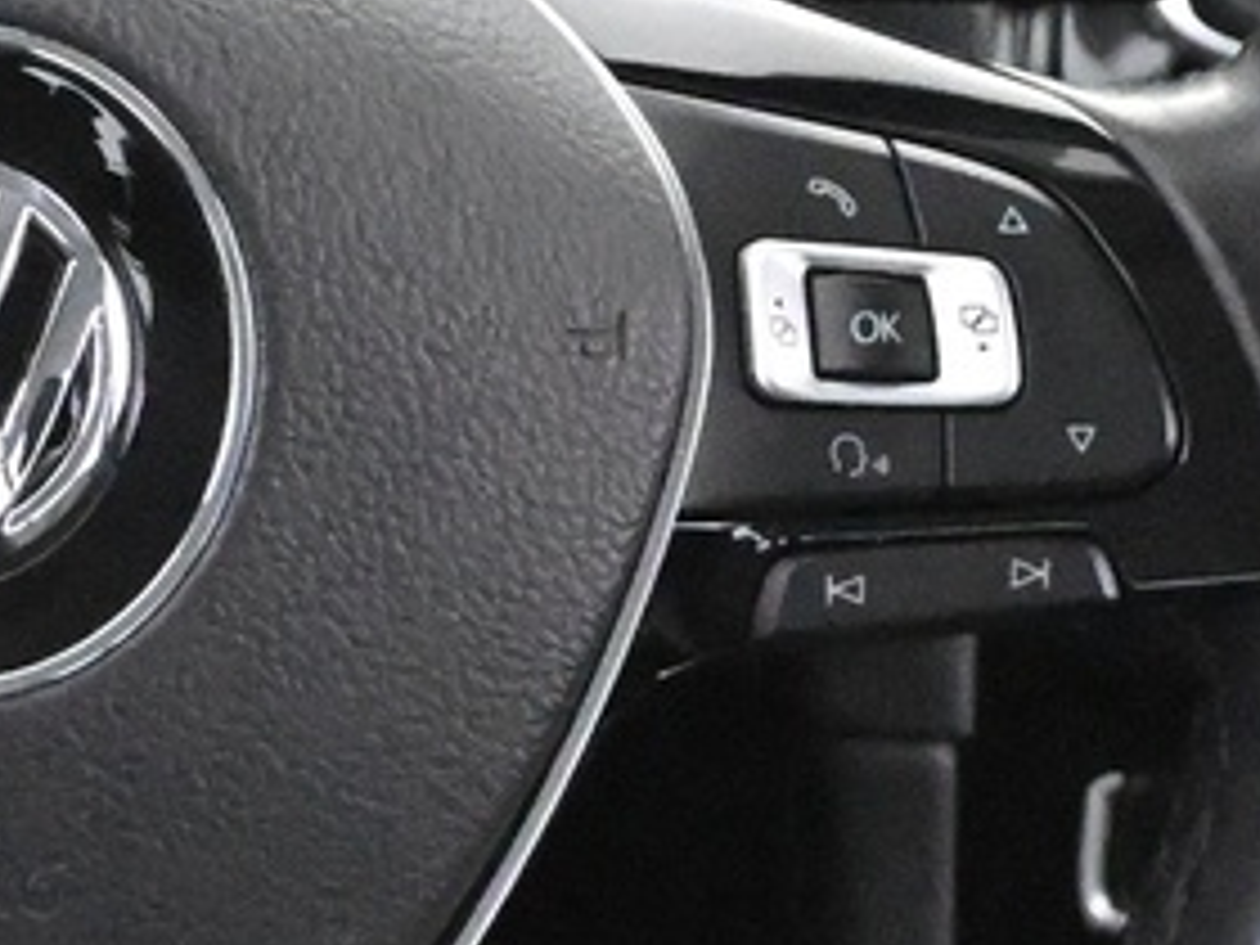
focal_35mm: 271
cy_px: 144
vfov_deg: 5.5
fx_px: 9870
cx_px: -158
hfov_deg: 7.3
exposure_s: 1/60
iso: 12800
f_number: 5
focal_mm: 32.5
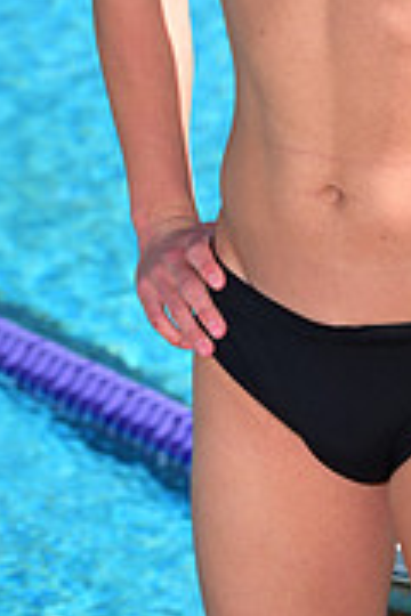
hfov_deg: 4.5
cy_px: -168
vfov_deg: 6.7
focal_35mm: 307
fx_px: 5257
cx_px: 378
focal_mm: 95
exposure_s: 1/250
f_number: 6.3
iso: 64
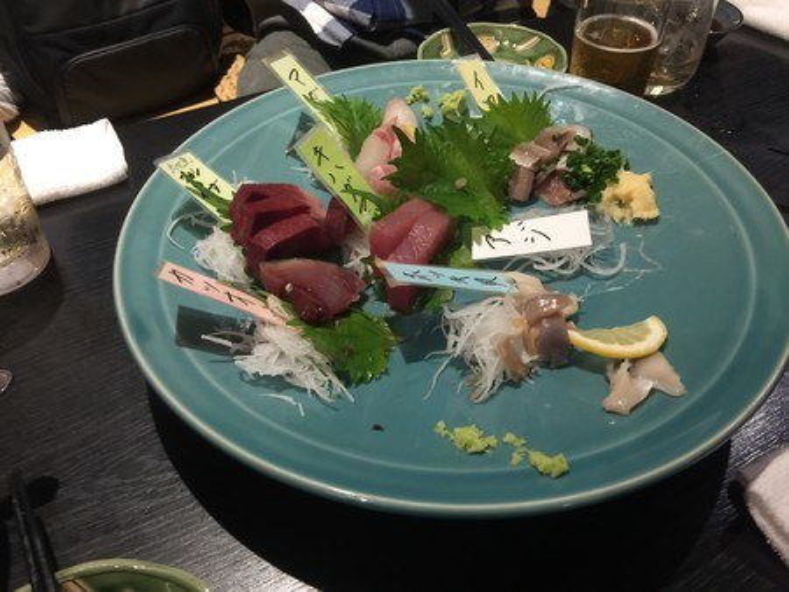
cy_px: 296
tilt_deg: -44.6
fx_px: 661
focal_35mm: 29
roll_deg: +0.6
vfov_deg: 48.3
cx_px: 394
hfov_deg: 61.6
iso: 100
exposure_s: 1/8
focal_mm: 4.15
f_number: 2.2
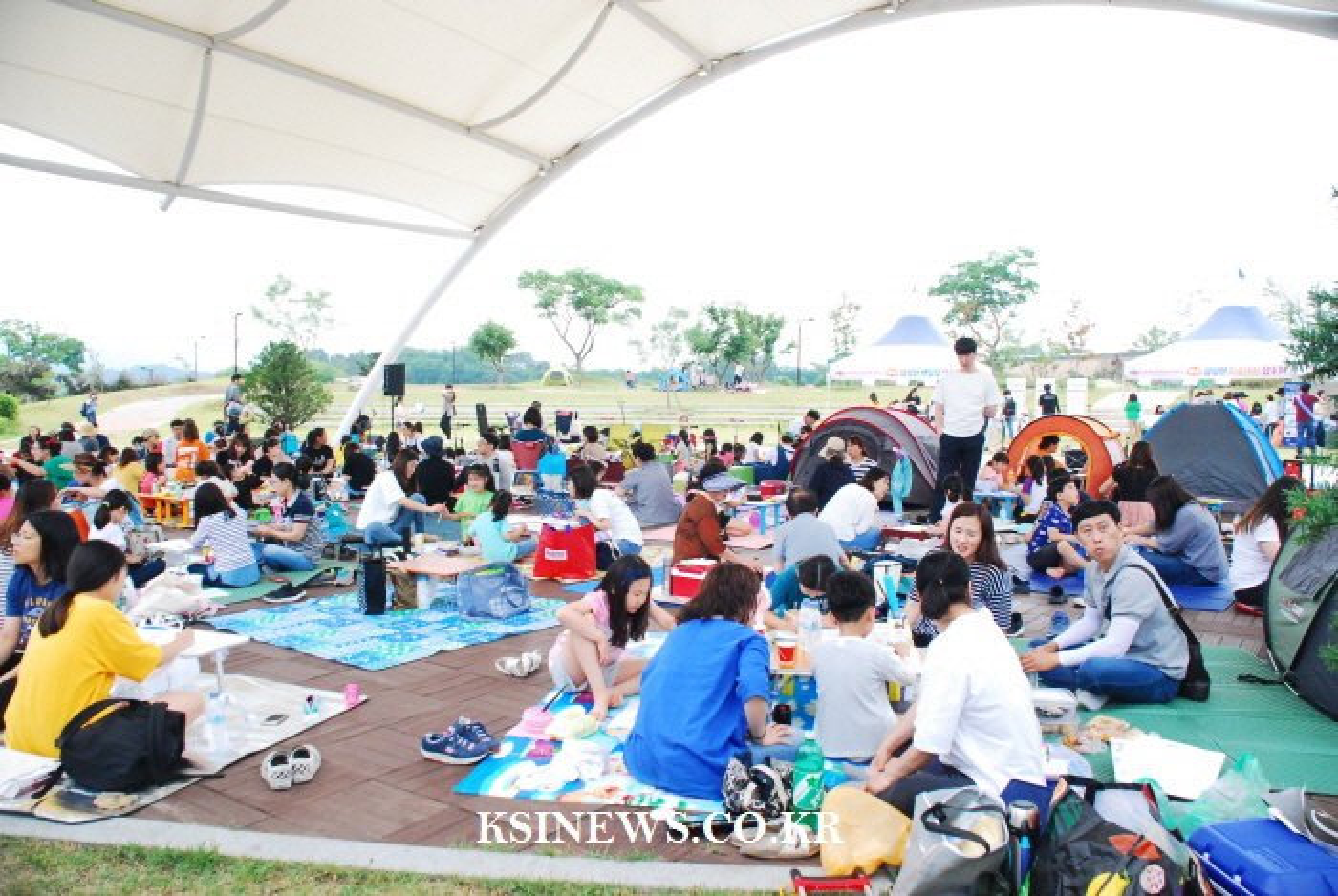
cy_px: 448
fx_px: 1005
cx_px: 669
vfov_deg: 48.1
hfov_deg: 67.3
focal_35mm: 27
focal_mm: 18
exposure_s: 1/500
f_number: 10
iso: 1250
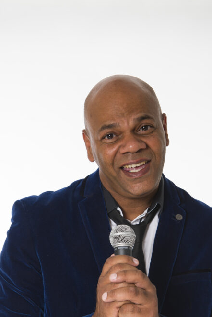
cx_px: 122
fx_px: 901
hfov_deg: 13.4
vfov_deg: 19.9
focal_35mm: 102
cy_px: 237
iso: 64
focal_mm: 66
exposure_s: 1/200
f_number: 8
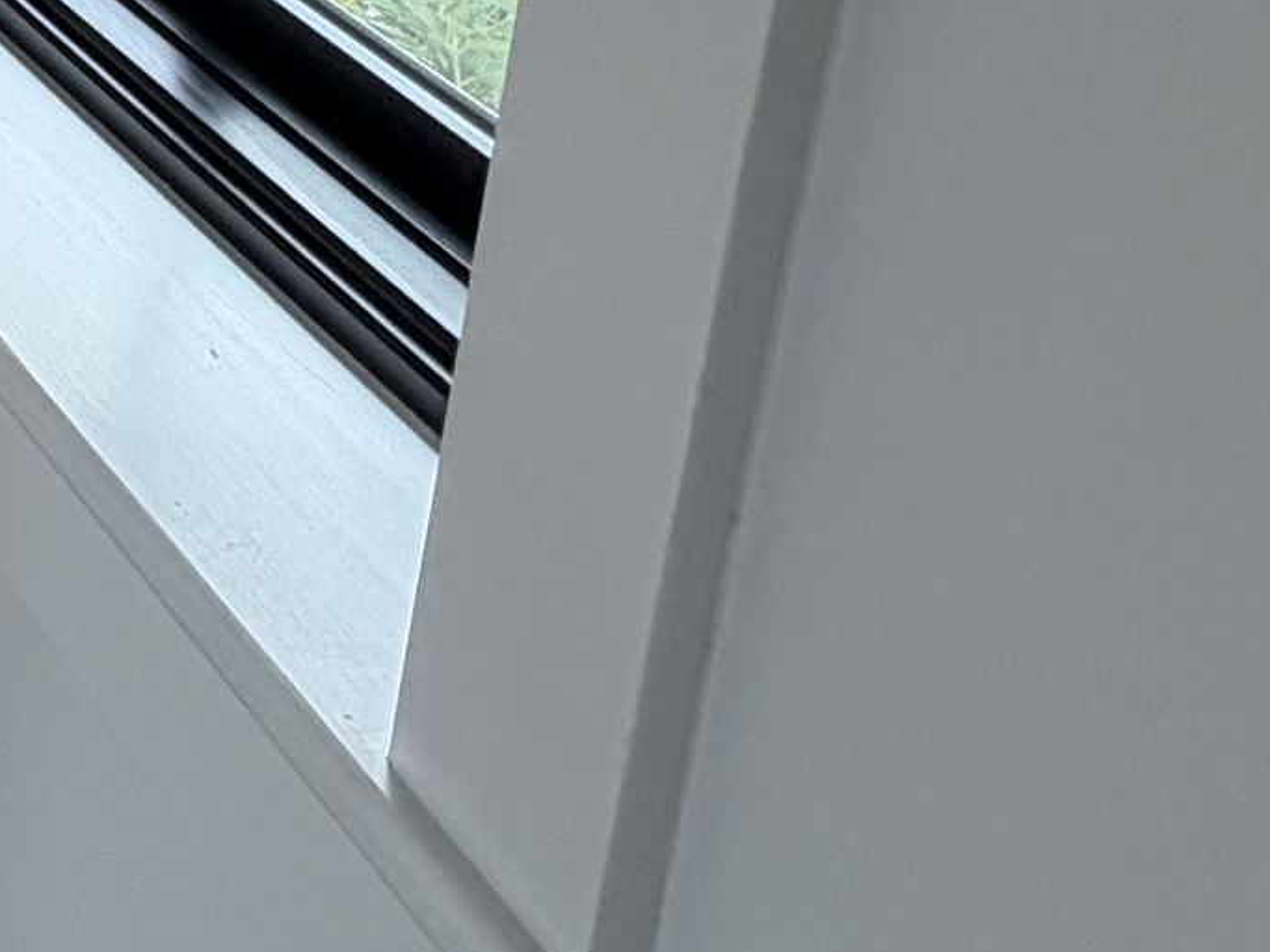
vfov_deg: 19.7
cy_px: -537
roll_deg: -0.4
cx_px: -1045
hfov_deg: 20.7
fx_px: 2311
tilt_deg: -11.6
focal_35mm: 63
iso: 125
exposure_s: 1/121
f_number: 2.2
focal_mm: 2.22
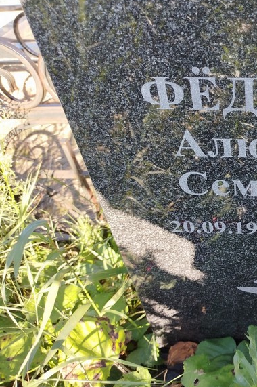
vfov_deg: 54.4
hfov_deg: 34.0
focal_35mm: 35
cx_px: 265
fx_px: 375
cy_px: 185
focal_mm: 5.31
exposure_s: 1/138
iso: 50
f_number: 1.7
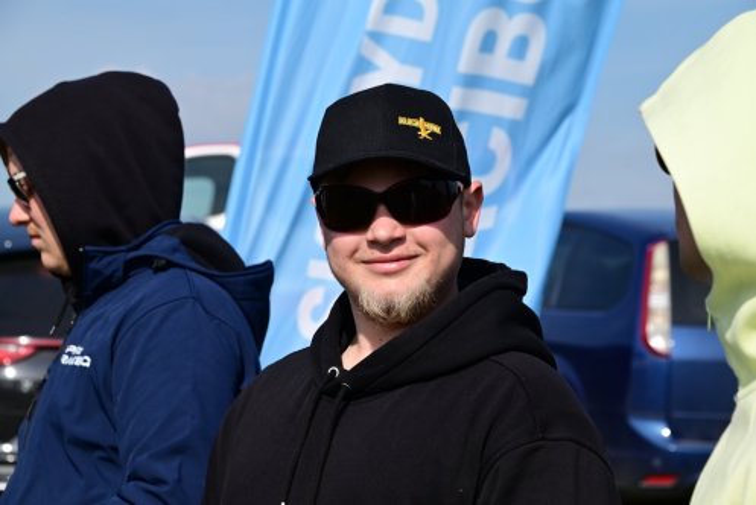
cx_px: 378
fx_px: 2563
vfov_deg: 11.3
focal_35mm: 122
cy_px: 252
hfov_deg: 16.8
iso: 800
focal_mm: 122
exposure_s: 1/1600
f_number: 10
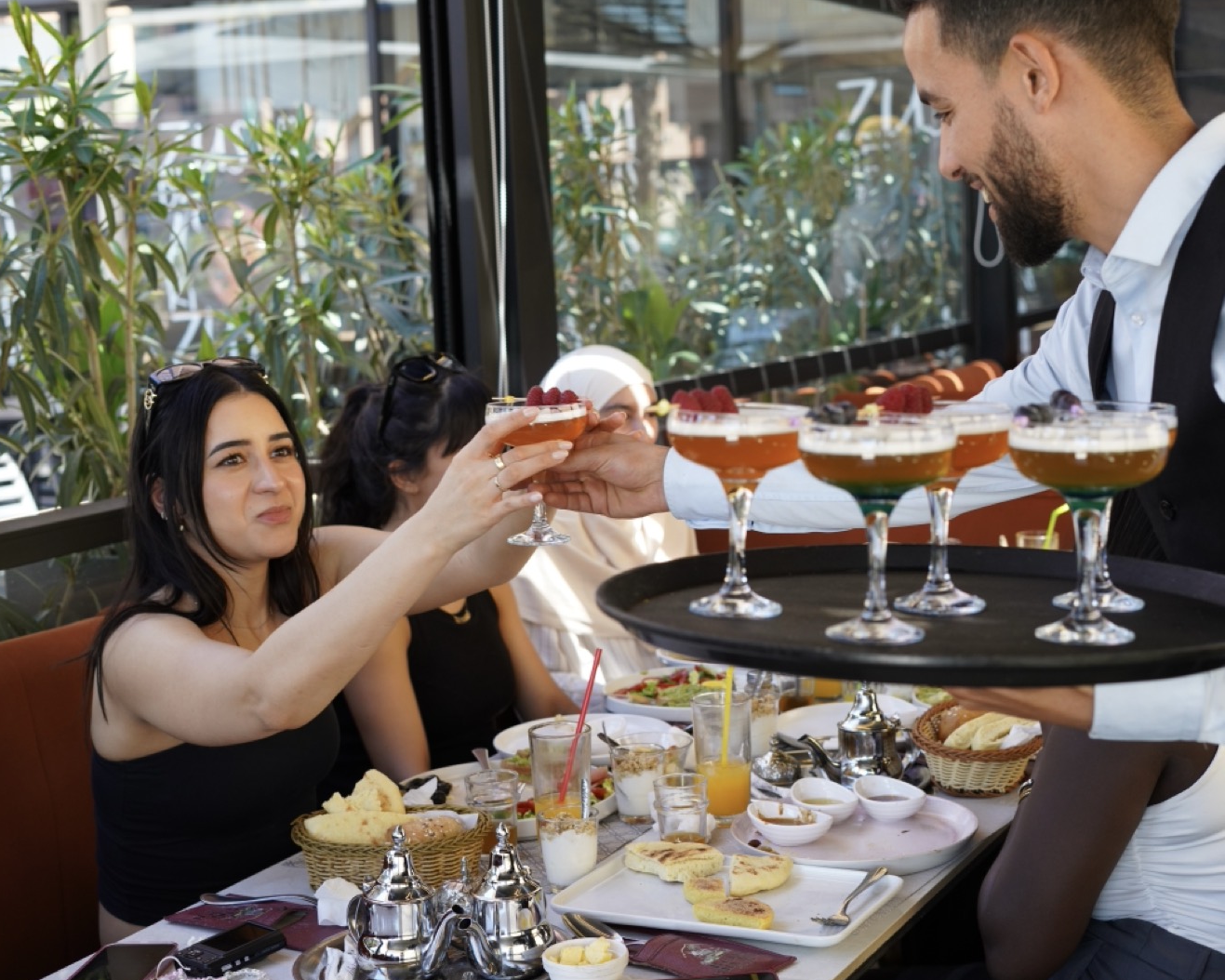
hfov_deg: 33.0
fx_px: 2067
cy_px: 492
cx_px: 704
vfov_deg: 26.7
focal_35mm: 57
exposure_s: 1/160
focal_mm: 50
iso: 640
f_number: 5
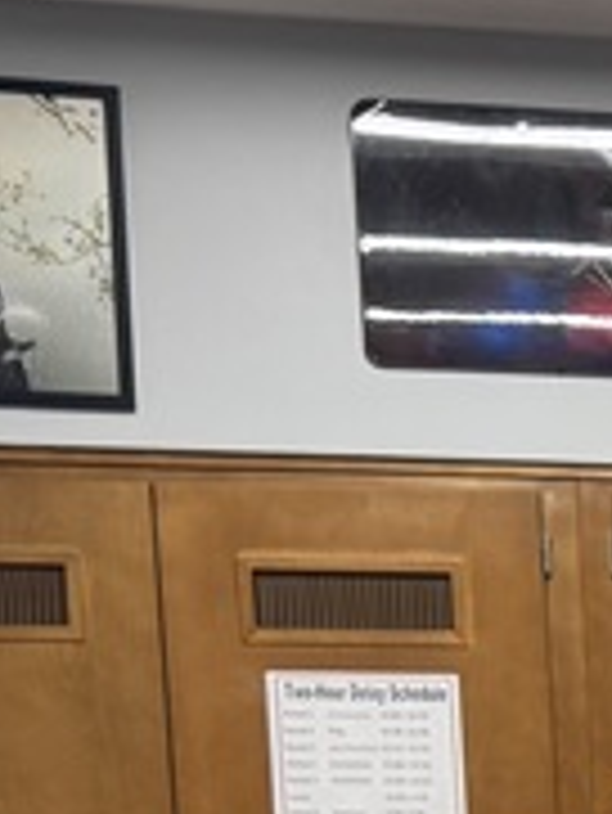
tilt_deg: -11.8
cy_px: 1304
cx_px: 1575
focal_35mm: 136
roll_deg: -0.8
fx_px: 3202
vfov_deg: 13.5
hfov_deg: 9.5
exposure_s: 1/120
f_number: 1.78
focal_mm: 6.76
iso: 200
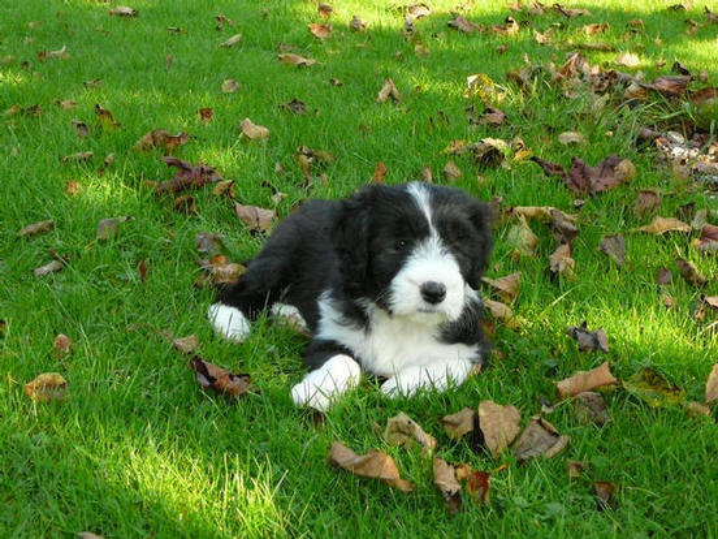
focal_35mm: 61
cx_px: 359
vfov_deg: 24.0
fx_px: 1265
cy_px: 270
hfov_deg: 31.7
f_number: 3.6
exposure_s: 1/400
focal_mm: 9.1
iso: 400
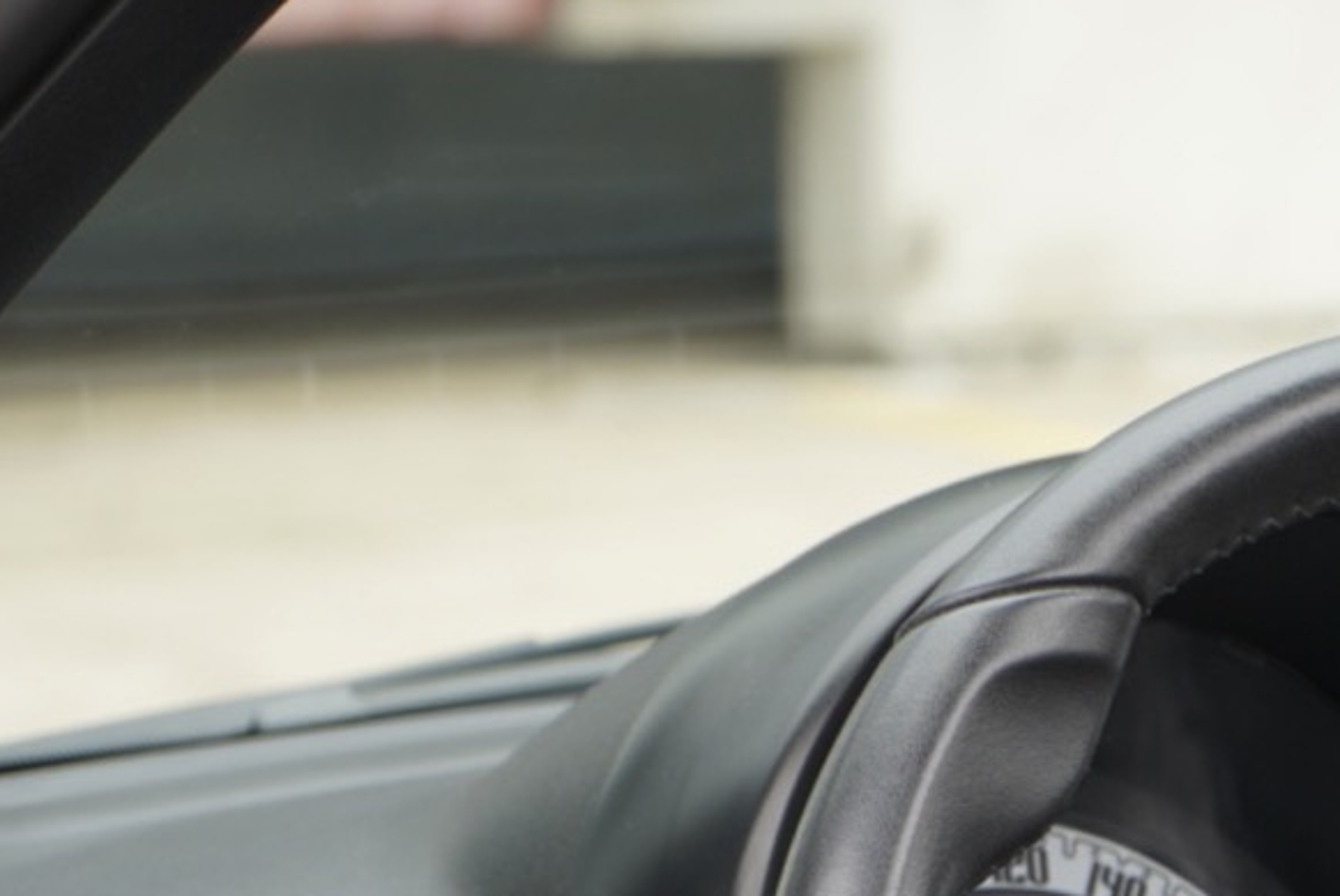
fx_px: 8604
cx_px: 2114
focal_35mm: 231
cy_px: 1339
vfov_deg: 5.9
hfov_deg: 8.7
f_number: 5.6
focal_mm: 70
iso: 125
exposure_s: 1/80
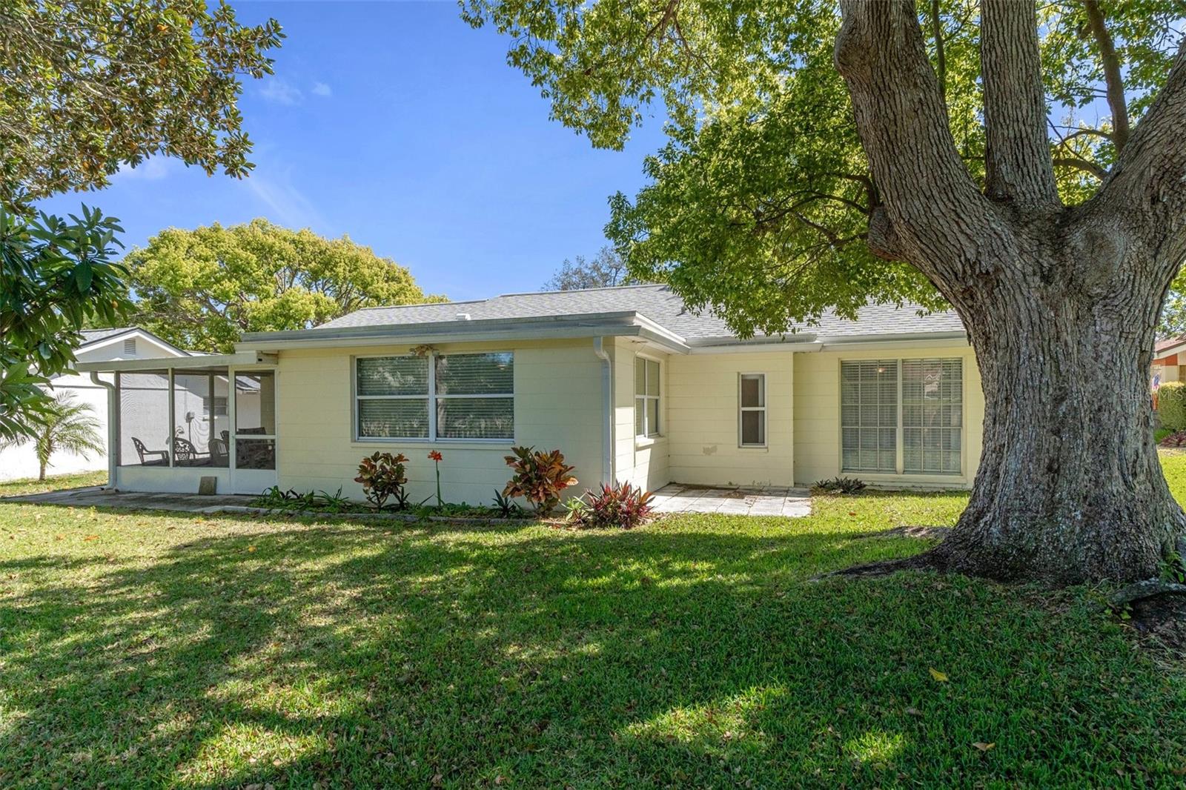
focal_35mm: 18
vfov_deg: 67.4
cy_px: 395
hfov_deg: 90.0
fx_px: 593
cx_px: 593
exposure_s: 1/250
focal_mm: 12
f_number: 8
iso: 320
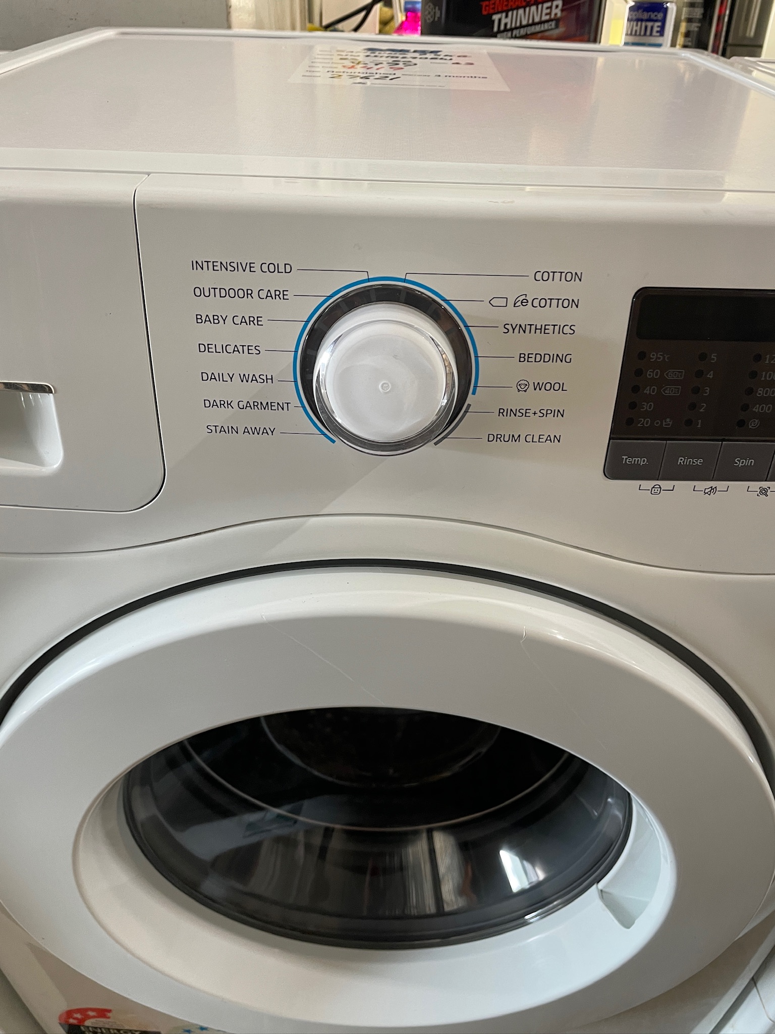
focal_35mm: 26
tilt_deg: -34.9
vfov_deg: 67.3
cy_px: 517
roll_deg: -0.3
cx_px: 388
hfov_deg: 53.1
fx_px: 776
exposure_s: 1/50
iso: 80
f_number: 1.6
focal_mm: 4.2
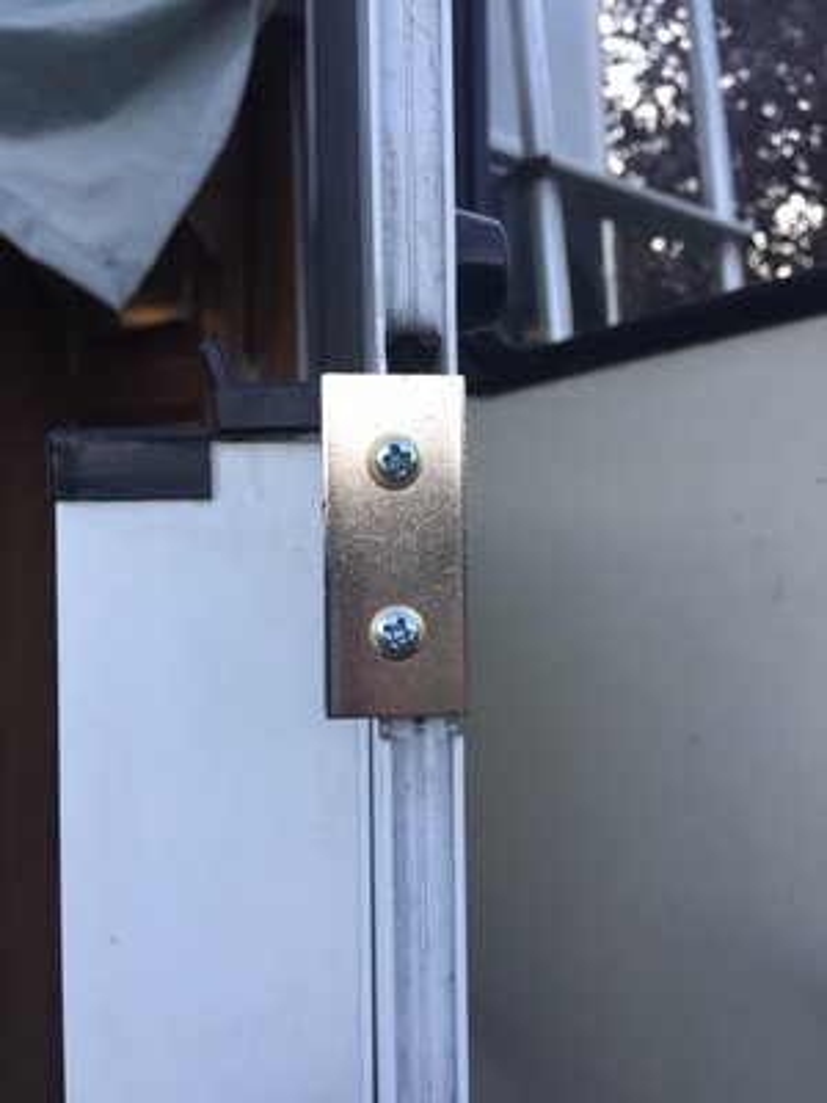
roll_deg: +1.4
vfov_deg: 61.7
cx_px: 414
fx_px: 924
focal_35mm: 29
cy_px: 552
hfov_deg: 48.2
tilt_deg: +0.2
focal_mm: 4.15
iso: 40
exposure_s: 1/120
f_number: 2.2
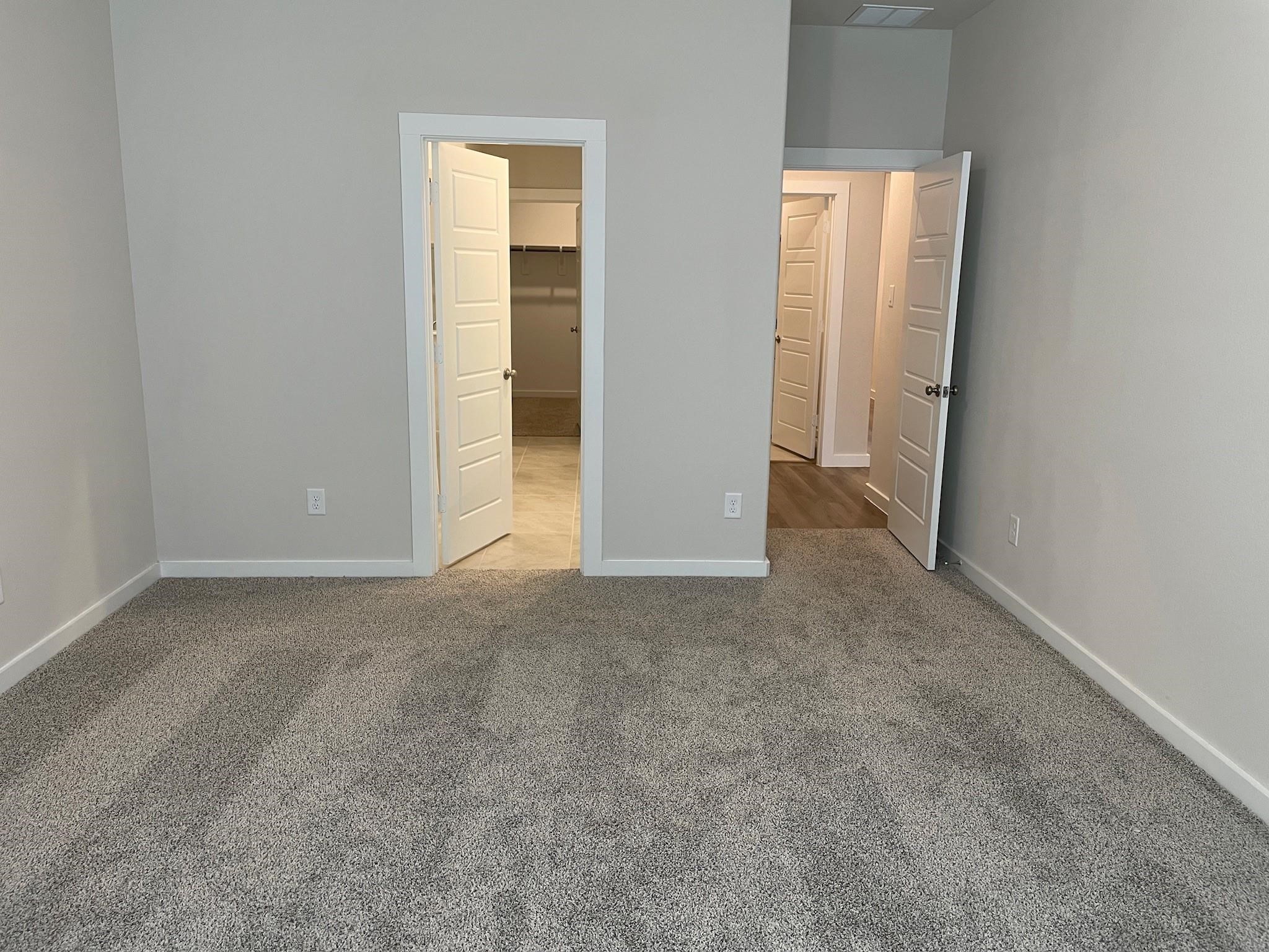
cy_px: 476
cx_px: 634
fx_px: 953
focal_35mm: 26
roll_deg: -0.7
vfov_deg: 53.1
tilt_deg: -11.3
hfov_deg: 67.3
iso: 80
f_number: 1.6
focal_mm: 4.2
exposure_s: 1/60
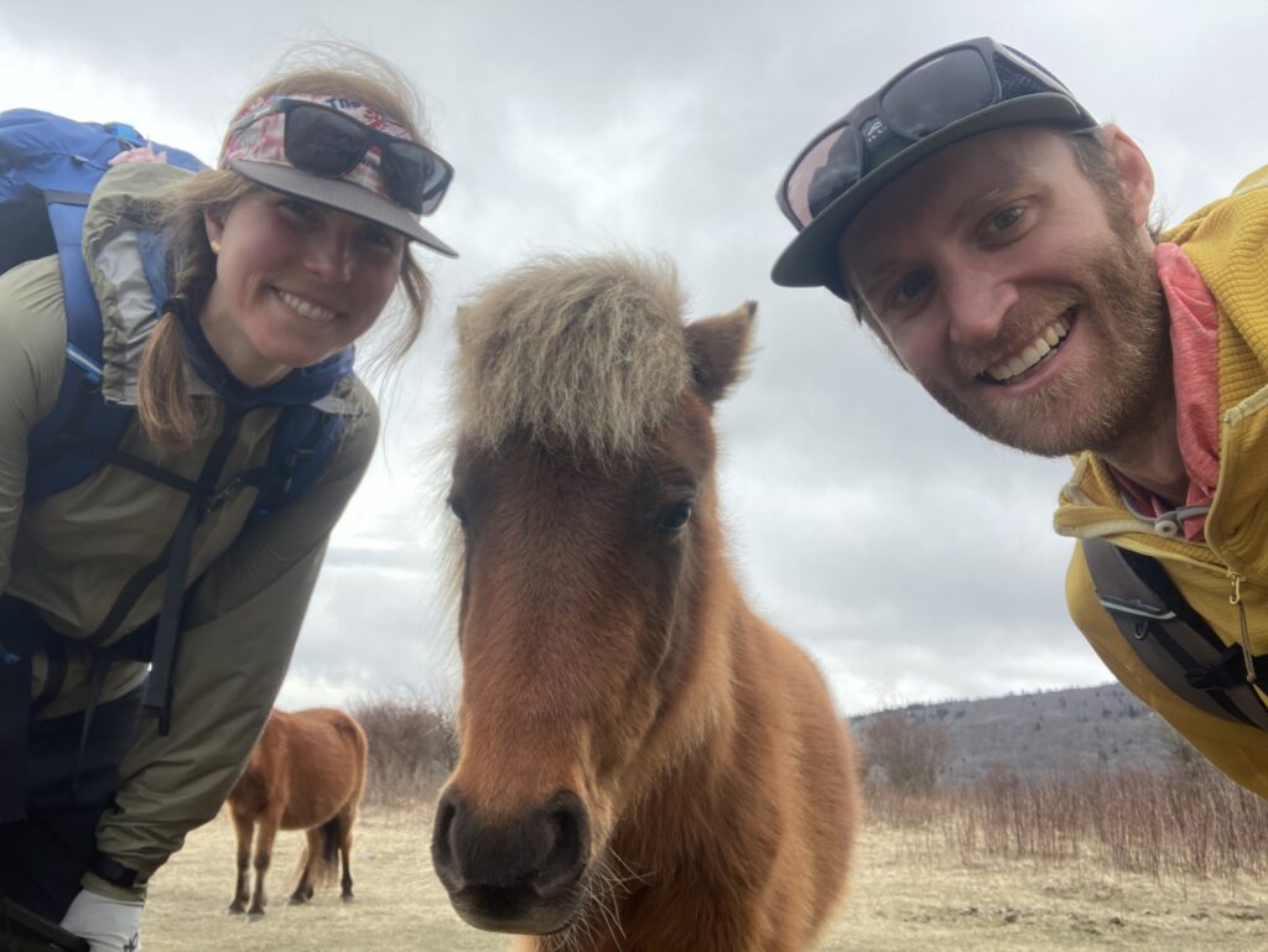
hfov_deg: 56.8
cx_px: 634
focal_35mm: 32
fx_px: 1173
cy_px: 476
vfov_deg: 44.2
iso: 20
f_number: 2.2
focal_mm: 2.87
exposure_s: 1/253
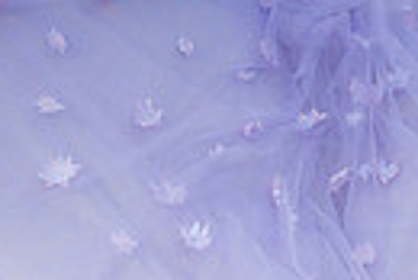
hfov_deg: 18.8
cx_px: 469
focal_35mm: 104
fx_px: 1209
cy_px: 705
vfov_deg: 10.9
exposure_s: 1/800
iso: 125
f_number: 2.8
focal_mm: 20
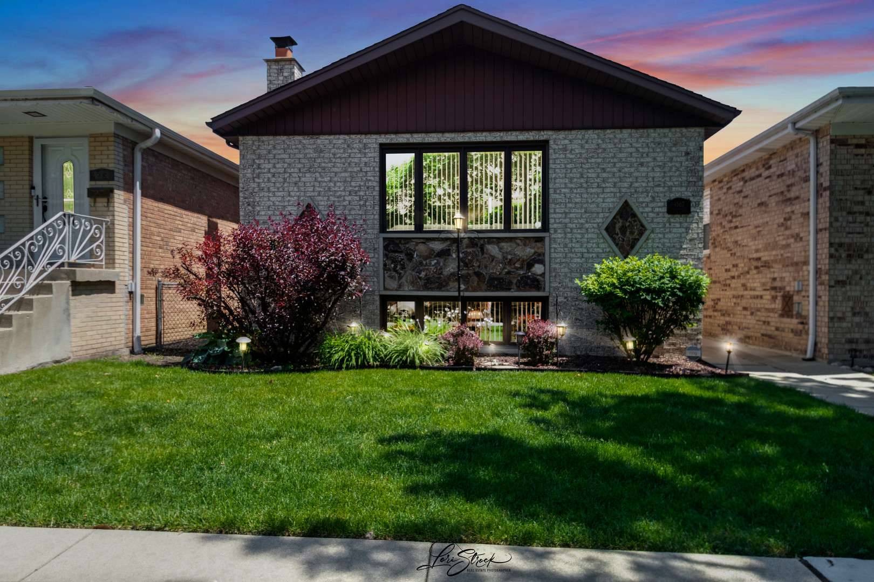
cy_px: 291
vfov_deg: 57.2
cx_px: 437
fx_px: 534
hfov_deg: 78.6
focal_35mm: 22
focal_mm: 15
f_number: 8
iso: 400
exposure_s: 1/1250
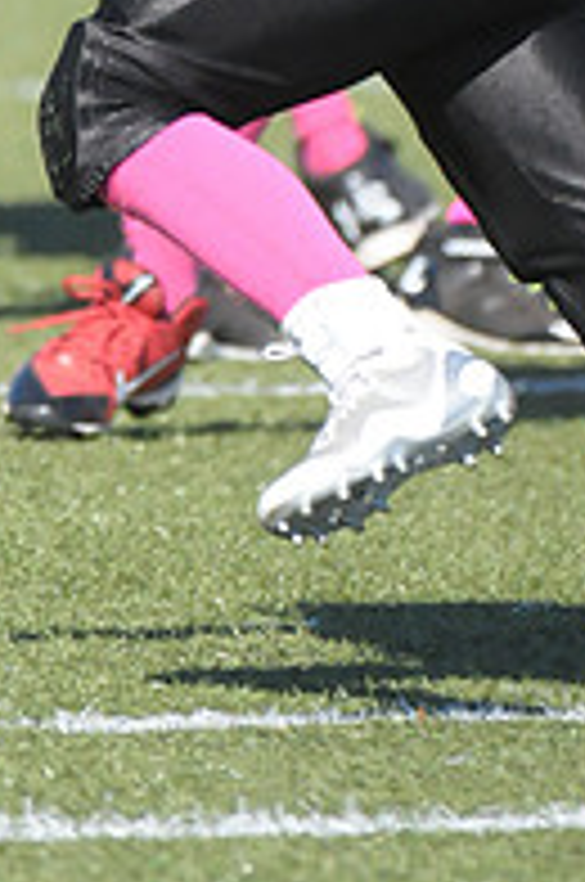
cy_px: -364
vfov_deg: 1.5
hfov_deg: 1.0
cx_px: 367
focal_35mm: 1374
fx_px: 33608
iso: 1600
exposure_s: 1/8000
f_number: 4
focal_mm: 310
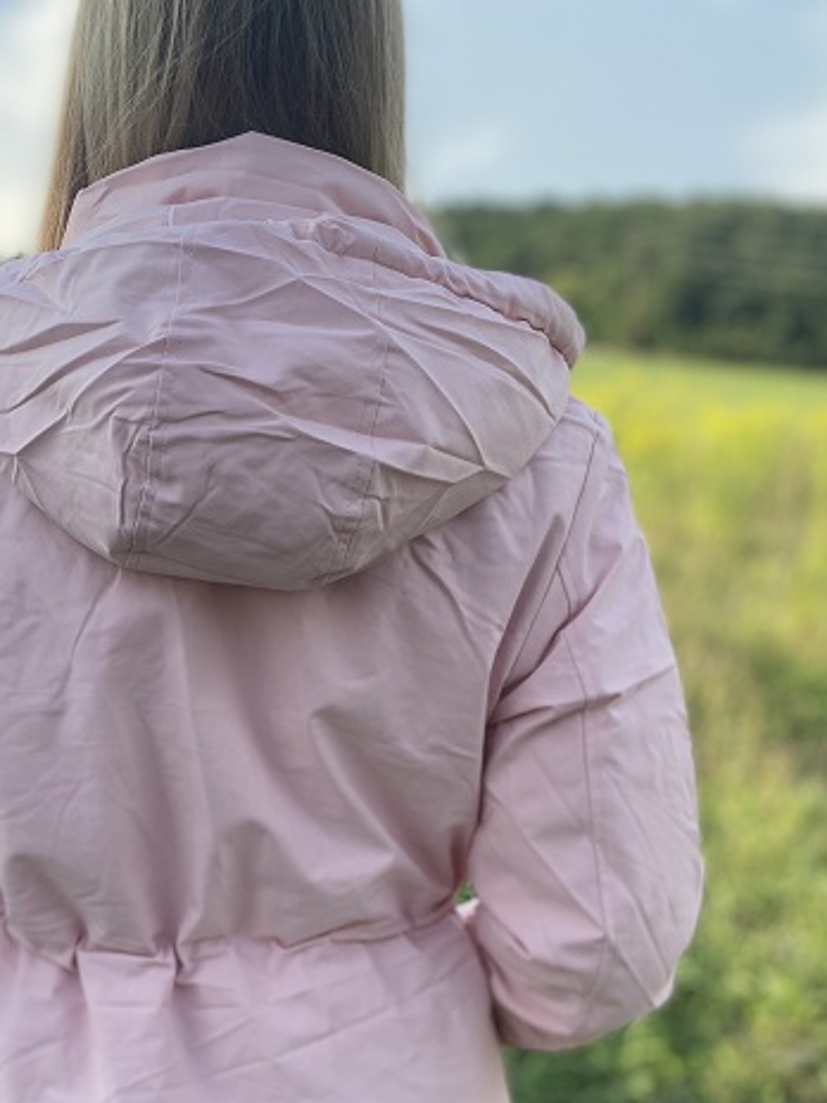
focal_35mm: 43
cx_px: 217
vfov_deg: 42.4
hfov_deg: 33.0
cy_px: 838
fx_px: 1370
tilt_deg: -11.7
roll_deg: -1.2
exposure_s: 1/965
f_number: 1.8
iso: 32
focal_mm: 4.25
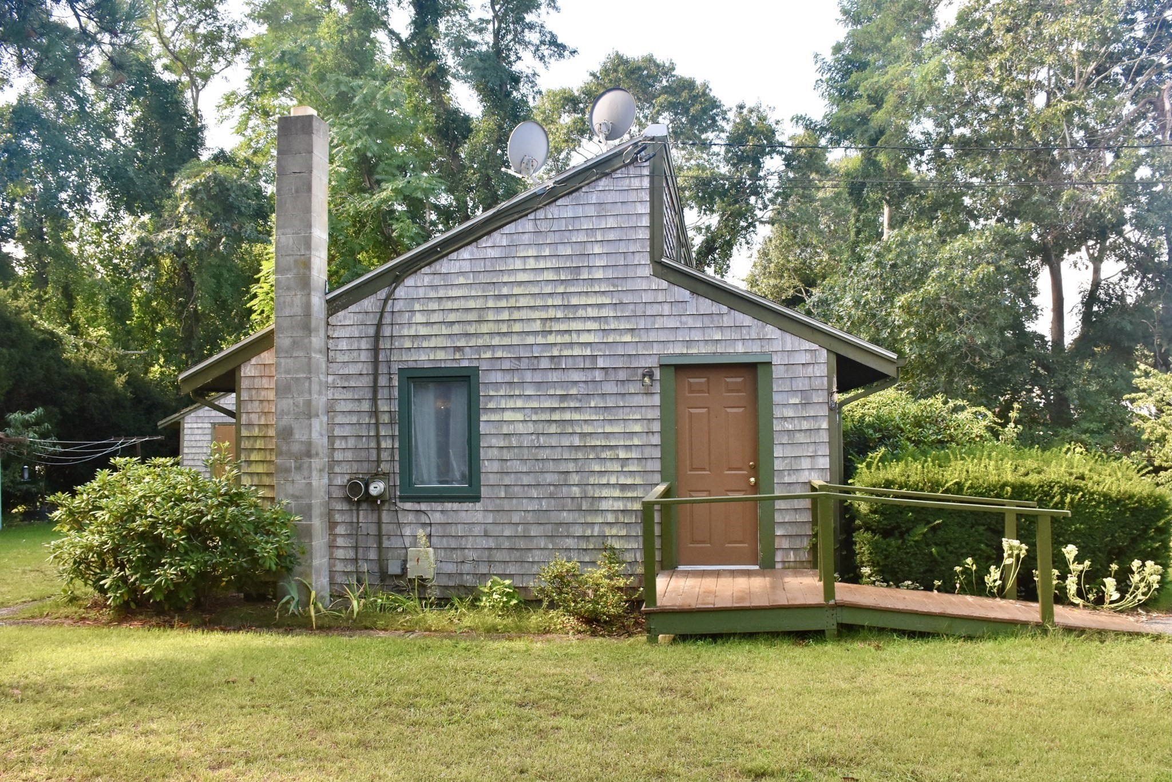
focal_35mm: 27
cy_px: 391
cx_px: 586
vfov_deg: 48.0
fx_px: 879
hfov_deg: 67.4
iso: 800
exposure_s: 1/250
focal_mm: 18
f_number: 8
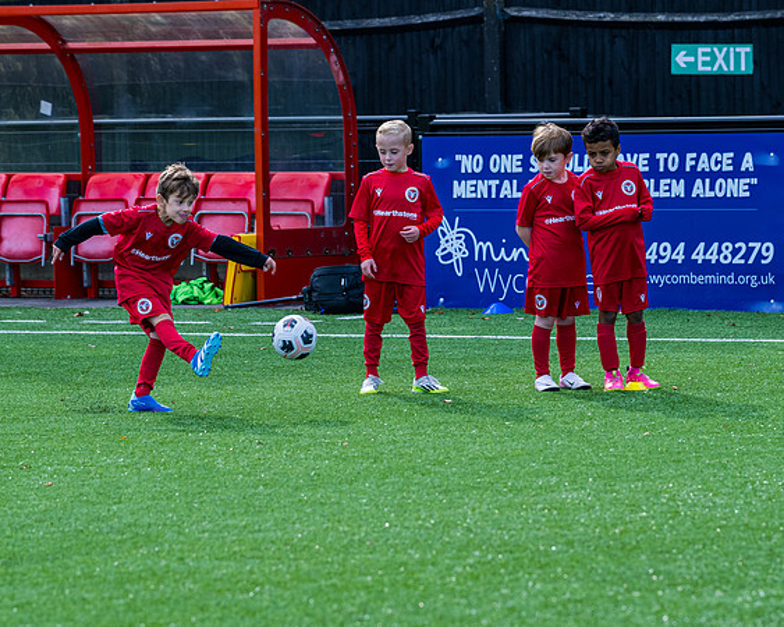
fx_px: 6245
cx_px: 252
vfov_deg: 5.7
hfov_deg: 7.2
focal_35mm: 269
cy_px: 313
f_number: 4
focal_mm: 135
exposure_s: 1/1000
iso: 400
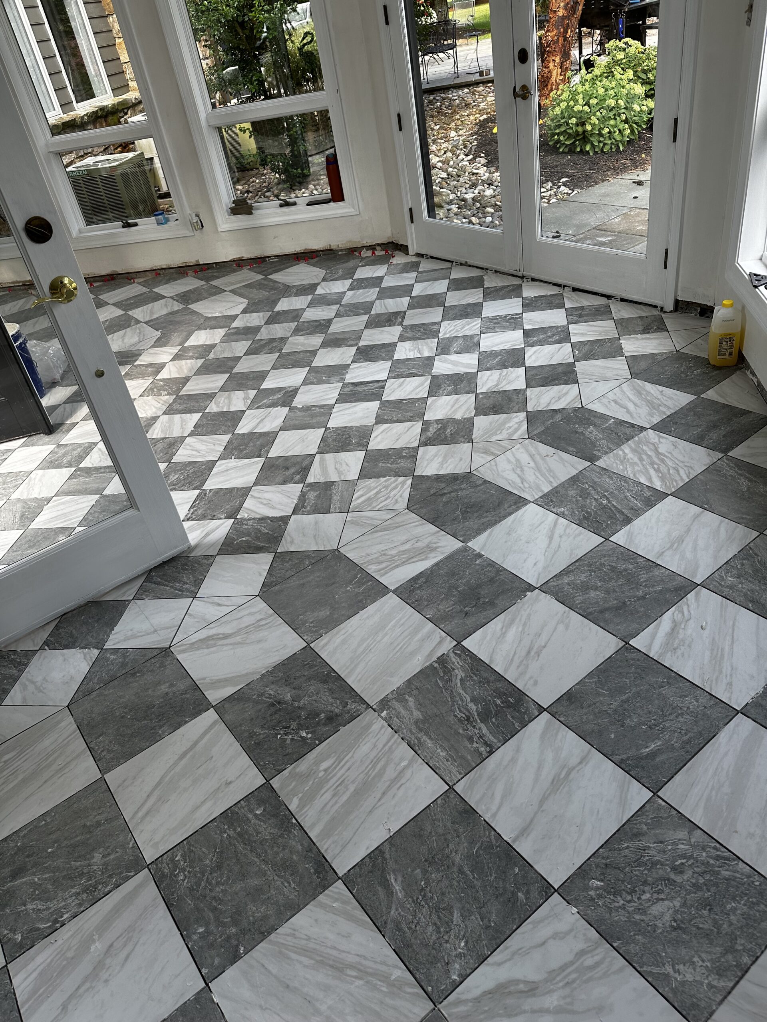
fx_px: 709
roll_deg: +10.4
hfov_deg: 56.8
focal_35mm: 24
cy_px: 511
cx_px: 384
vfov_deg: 71.6
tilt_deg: -34.5
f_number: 1.78
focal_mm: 6.86
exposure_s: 1/454
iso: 80
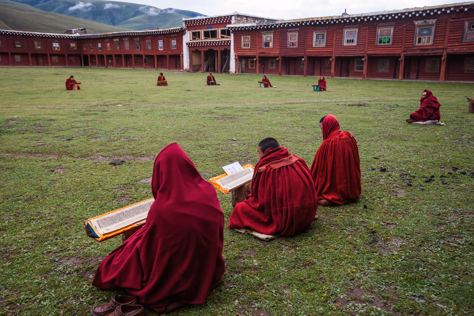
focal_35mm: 26
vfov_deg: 49.6
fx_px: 342
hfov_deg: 69.4
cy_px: 158
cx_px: 237
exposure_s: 1/125
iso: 400
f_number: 6.7
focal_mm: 26
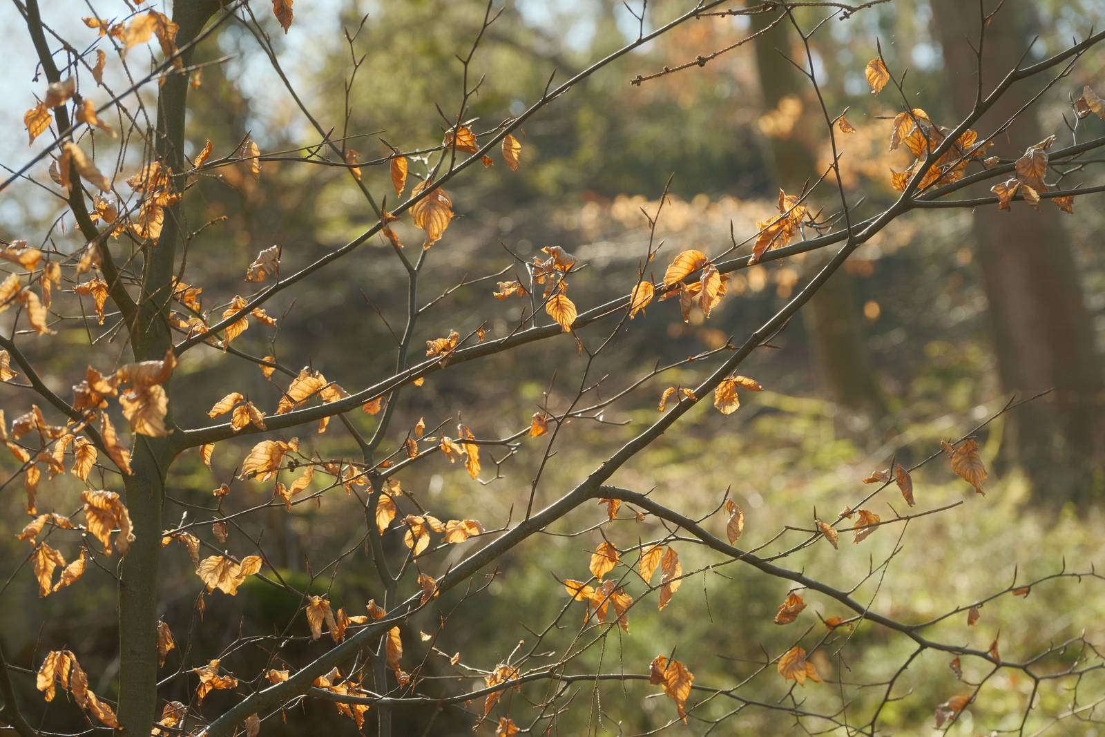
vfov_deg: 10.1
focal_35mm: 136
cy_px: 368
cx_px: 552
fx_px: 4175
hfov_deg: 15.1
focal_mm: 90.9
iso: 640
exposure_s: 1/400
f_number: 6.4
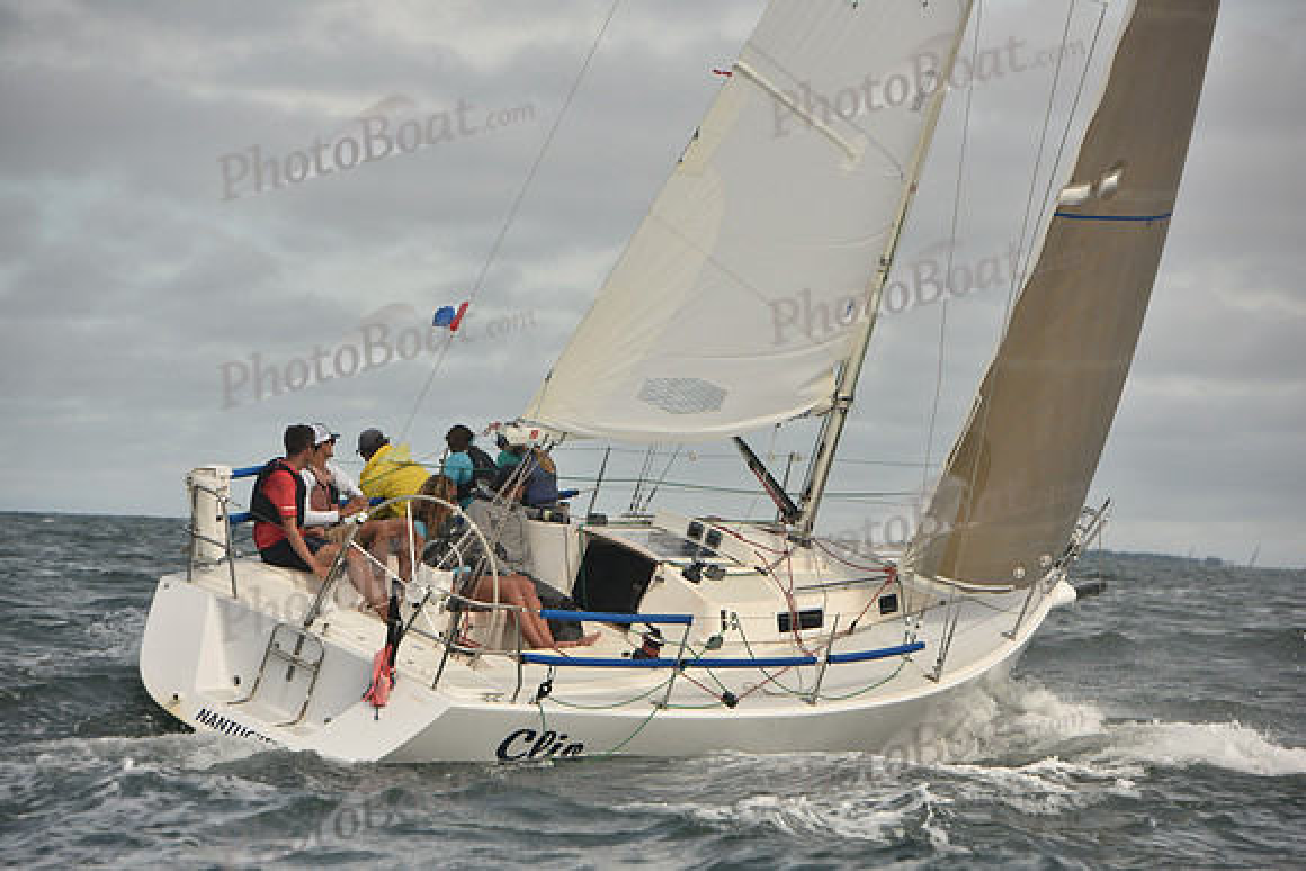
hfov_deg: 12.1
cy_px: 436
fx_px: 6168
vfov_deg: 8.1
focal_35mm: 170
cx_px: 653
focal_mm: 170
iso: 320
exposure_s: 1/1000
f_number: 6.3
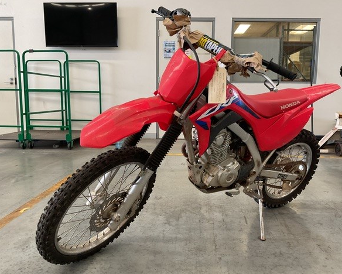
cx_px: 184
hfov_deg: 57.1
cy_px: 139
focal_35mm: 31
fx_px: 314
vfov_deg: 47.2
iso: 64
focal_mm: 3
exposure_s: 1/50
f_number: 1.8
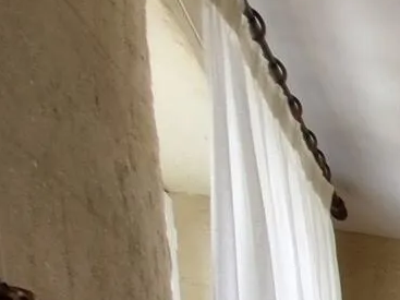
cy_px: 691
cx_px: 819
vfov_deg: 14.9
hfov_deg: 18.1
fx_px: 786
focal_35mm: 68
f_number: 2.2
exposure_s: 1/50
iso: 80
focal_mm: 1.74
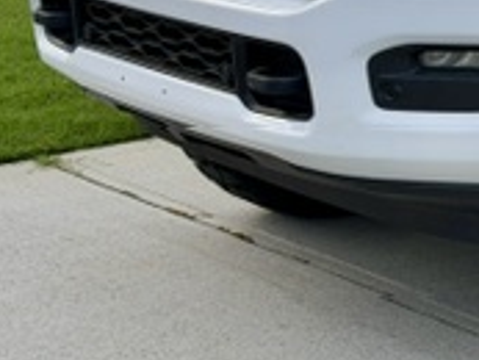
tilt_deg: -9.3
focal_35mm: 133
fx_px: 1842
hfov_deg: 14.2
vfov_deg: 11.0
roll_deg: -0.6
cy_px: -39
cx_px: 615
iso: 64
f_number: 1.78
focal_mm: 6.76
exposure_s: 1/432
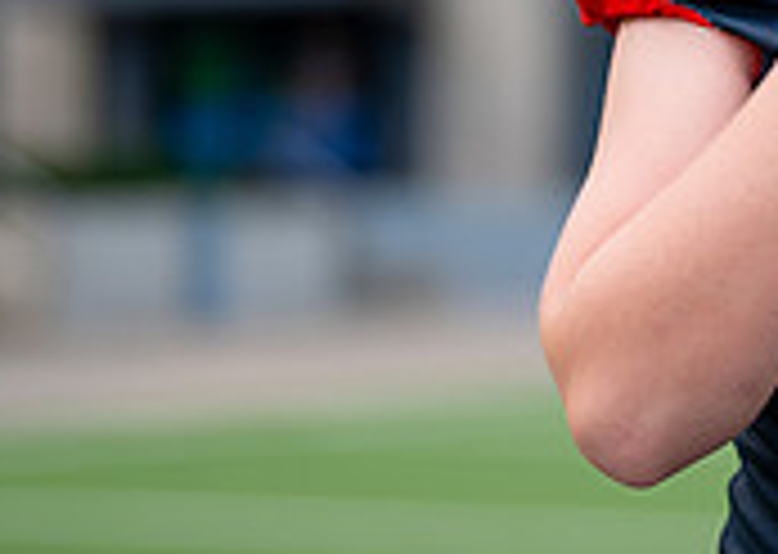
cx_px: 1100
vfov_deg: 7.1
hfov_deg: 9.8
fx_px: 4434
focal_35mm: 201
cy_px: -70
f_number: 1.2
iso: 100
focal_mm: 50
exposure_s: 1/1600
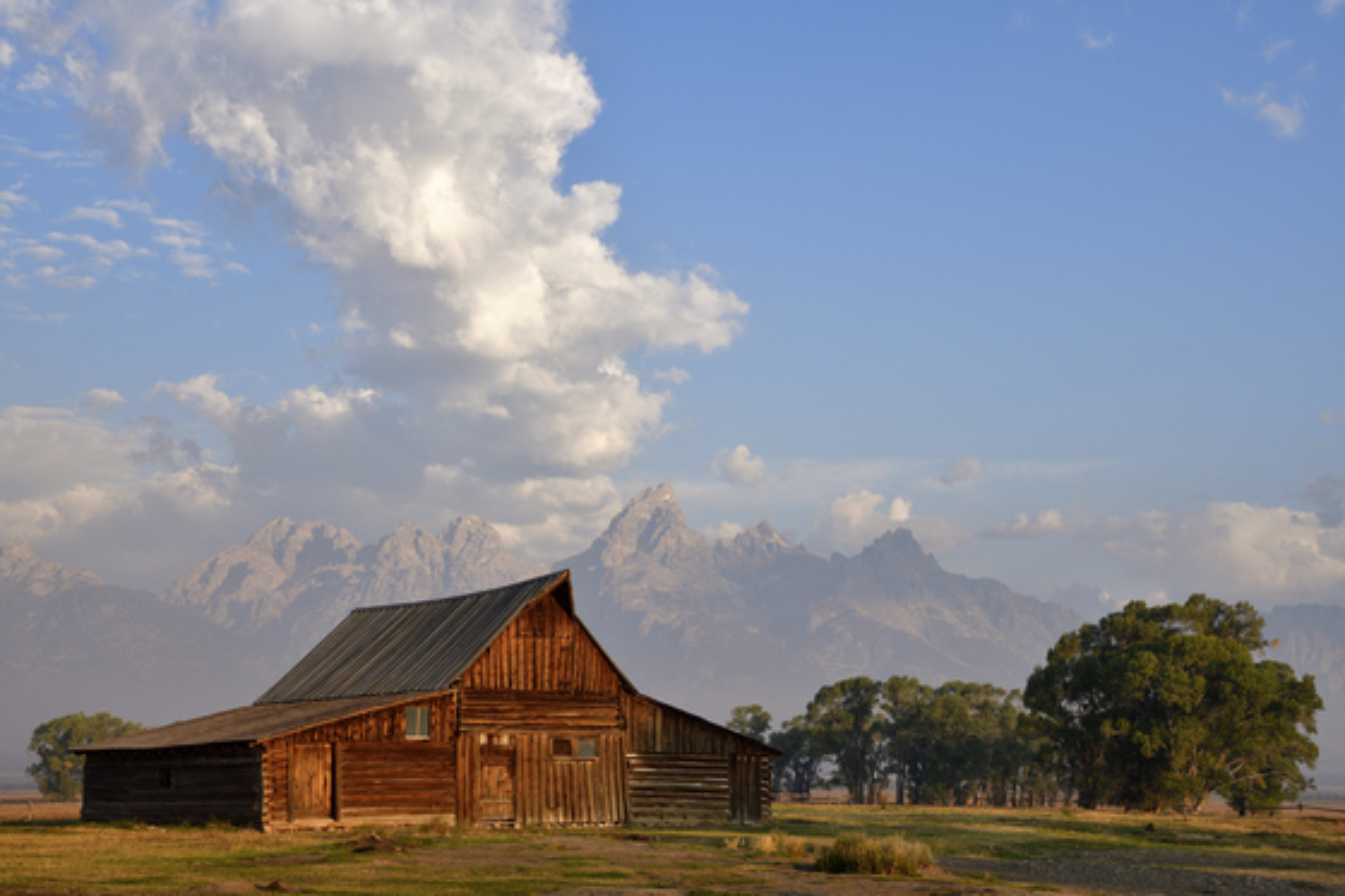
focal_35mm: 52
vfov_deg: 26.0
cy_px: 448
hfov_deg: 38.2
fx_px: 1942
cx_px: 672
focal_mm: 52
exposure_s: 1/60
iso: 64
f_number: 11
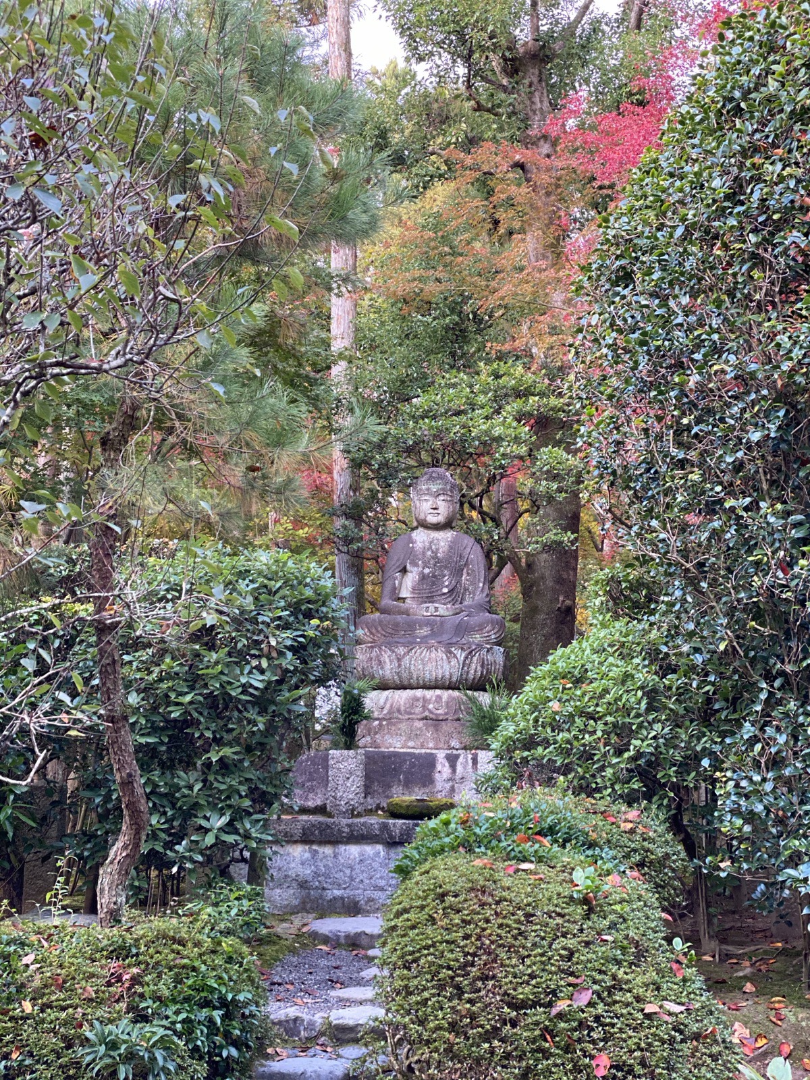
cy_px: 540
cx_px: 405
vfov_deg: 36.8
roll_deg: -0.5
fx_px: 1622
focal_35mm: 52
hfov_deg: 28.0
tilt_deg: +8.2
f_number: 2
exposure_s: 1/122
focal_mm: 6
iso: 100
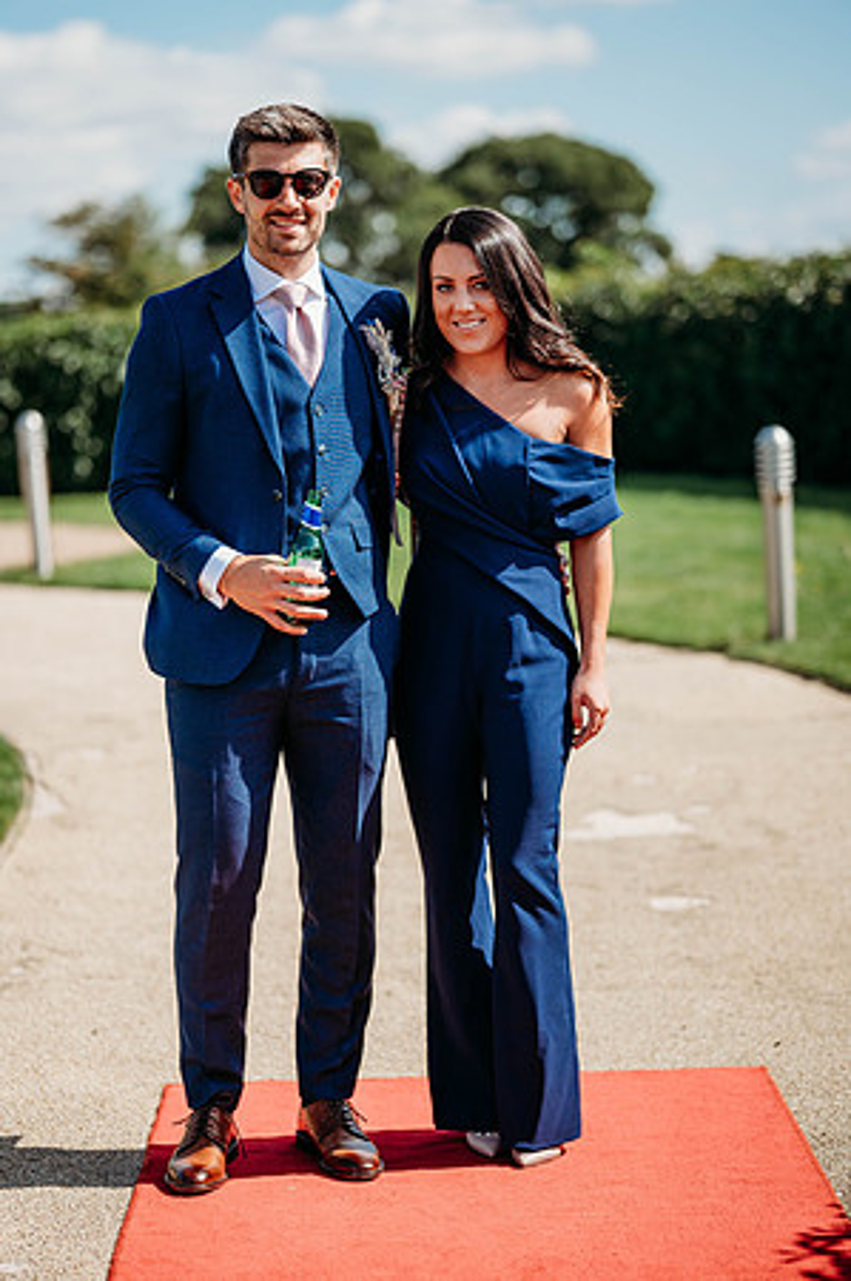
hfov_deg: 16.0
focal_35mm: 85
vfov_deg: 23.9
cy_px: 640
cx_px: 426
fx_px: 3021
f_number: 2
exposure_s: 1/2500
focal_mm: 85
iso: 100
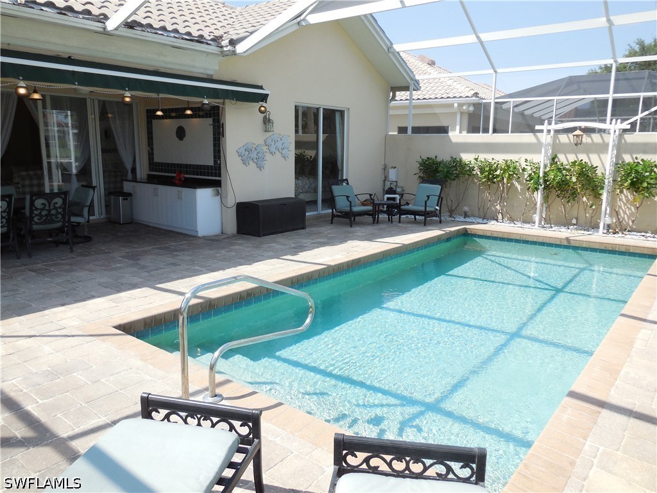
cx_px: 328
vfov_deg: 54.9
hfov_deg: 69.4
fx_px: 474
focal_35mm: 25
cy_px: 246
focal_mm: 4.5
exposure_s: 1/640
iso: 125
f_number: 3.1
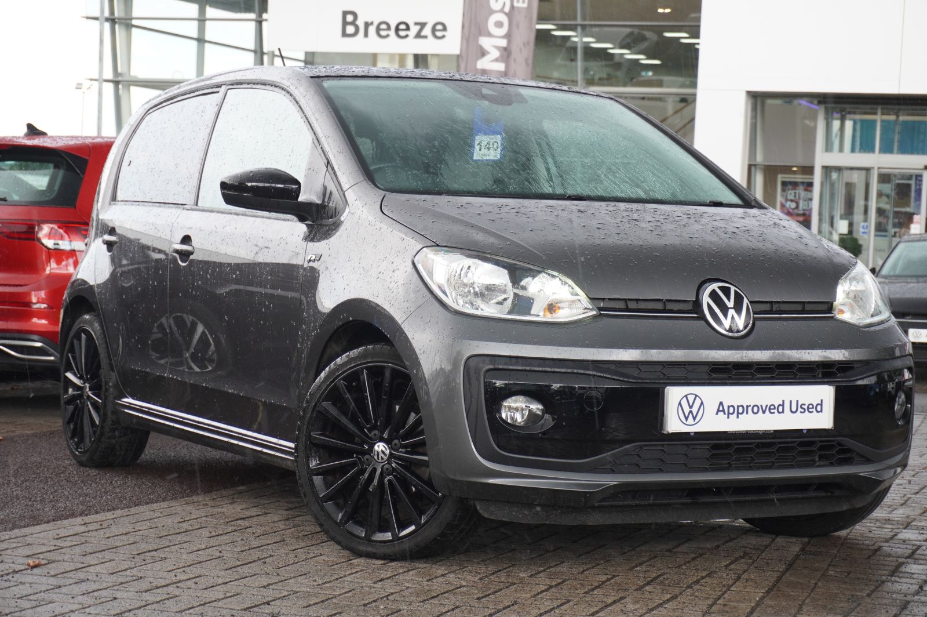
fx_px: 1891
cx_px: 464
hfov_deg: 27.5
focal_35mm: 74
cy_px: 308
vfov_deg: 18.5
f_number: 5.6
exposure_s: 1/90
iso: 400
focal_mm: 49
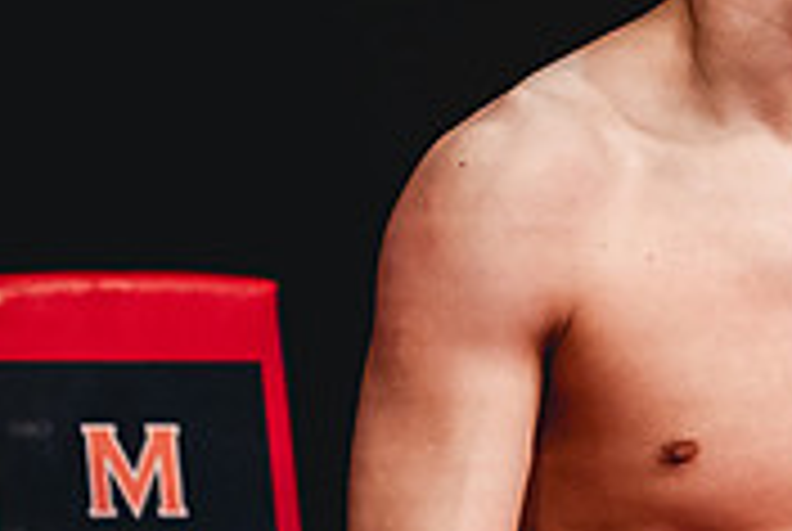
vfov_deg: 2.8
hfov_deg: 4.1
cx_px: 1120
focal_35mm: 494
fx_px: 10886
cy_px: 101
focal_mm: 150
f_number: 2.5
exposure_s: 1/1000
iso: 4000
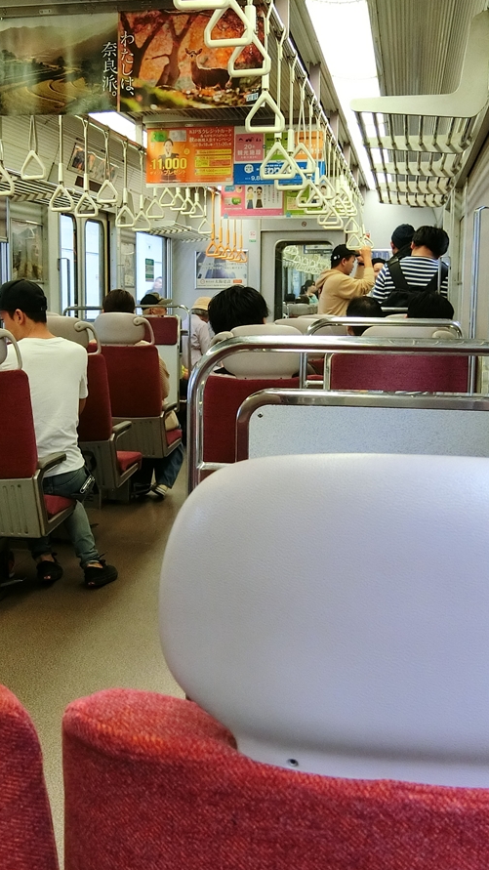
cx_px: 190
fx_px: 1015
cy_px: 436
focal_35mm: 44
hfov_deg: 27.0
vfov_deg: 46.4
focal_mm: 6.4
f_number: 3.3
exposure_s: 1/80
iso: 400
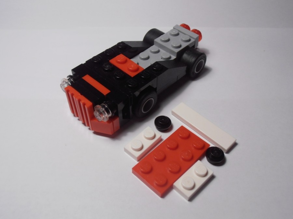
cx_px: 146
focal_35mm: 37
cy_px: 110
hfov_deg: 50.1
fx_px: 313
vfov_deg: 38.7
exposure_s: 1/50
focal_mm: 6.61
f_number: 3.9
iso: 80
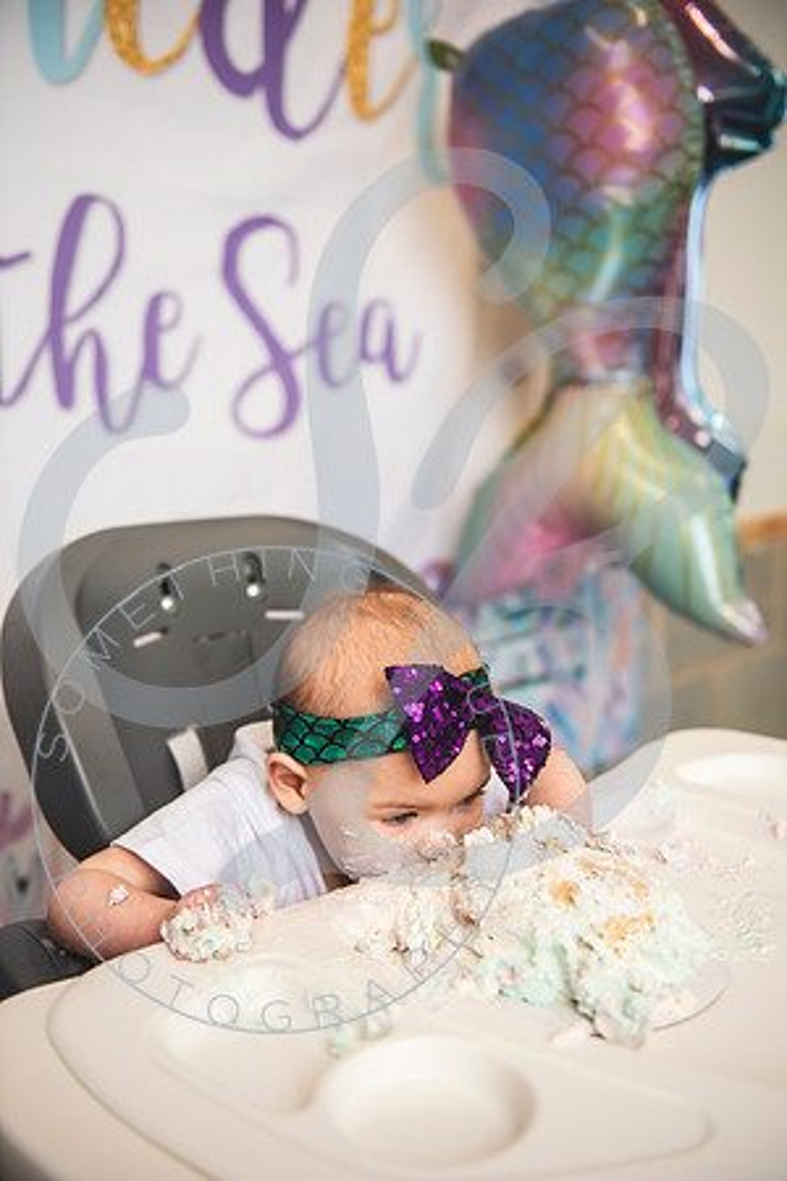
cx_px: 394
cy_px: 590
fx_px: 1148
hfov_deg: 37.9
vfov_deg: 54.4
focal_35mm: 35
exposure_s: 1/160
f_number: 2.8
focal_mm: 35
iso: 250
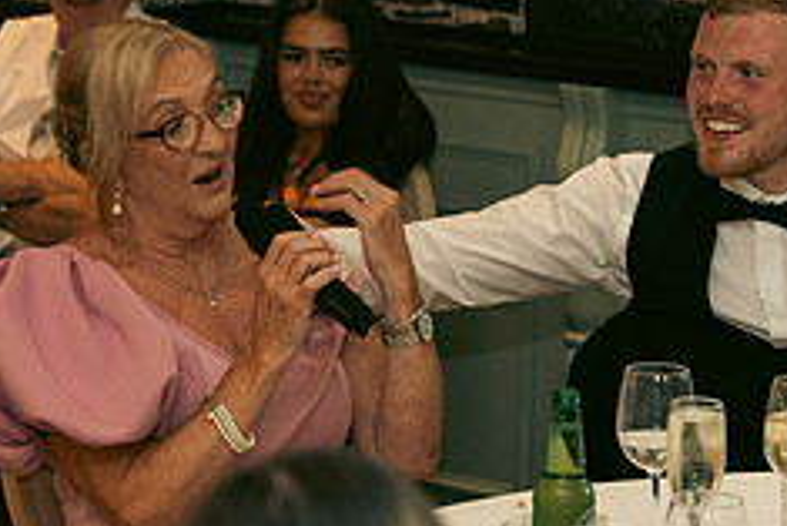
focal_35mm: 173
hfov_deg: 11.9
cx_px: 325
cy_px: 189
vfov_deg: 7.9
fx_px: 3784
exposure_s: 1/160
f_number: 3.5
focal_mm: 70
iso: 2500
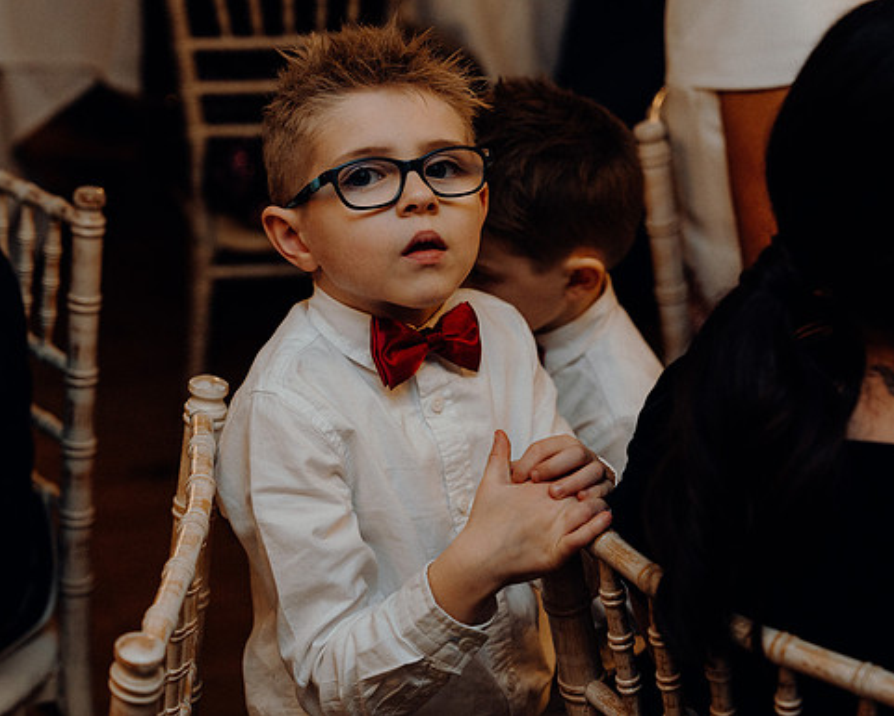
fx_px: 2038
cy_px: 358
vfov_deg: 19.9
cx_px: 405
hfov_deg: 24.7
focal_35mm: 77
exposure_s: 1/160
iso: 2500
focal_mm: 68
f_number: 3.5
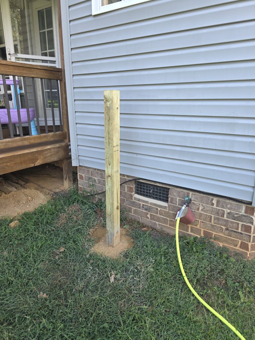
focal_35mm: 23
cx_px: 128
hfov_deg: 58.9
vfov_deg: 73.9
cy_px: 170
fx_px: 226
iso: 12
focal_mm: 6.3
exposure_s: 1/60
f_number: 1.7
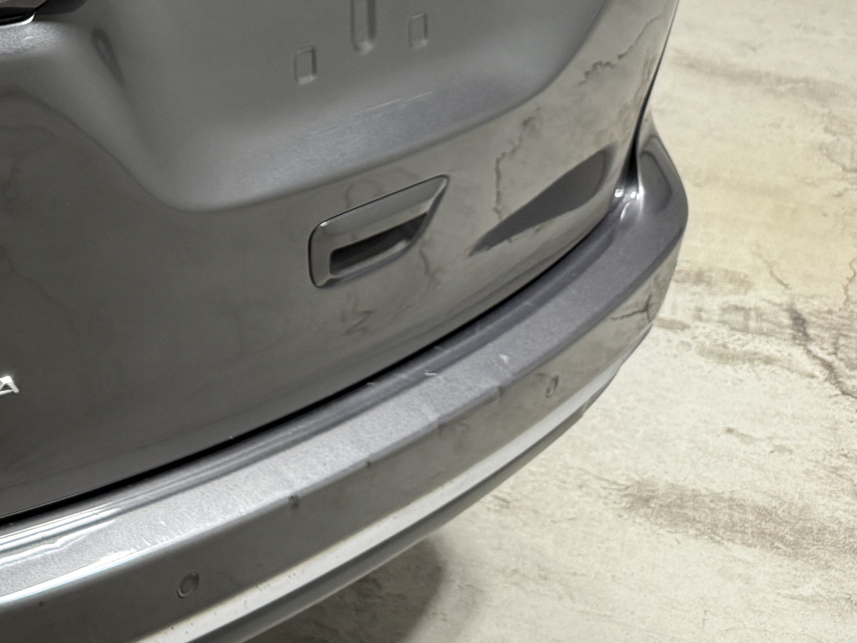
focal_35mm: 71
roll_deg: +0.1
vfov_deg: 20.0
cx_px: -377
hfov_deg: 23.0
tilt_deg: -16.9
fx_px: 1758
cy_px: -17
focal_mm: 6.76
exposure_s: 1/120
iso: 200
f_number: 1.78
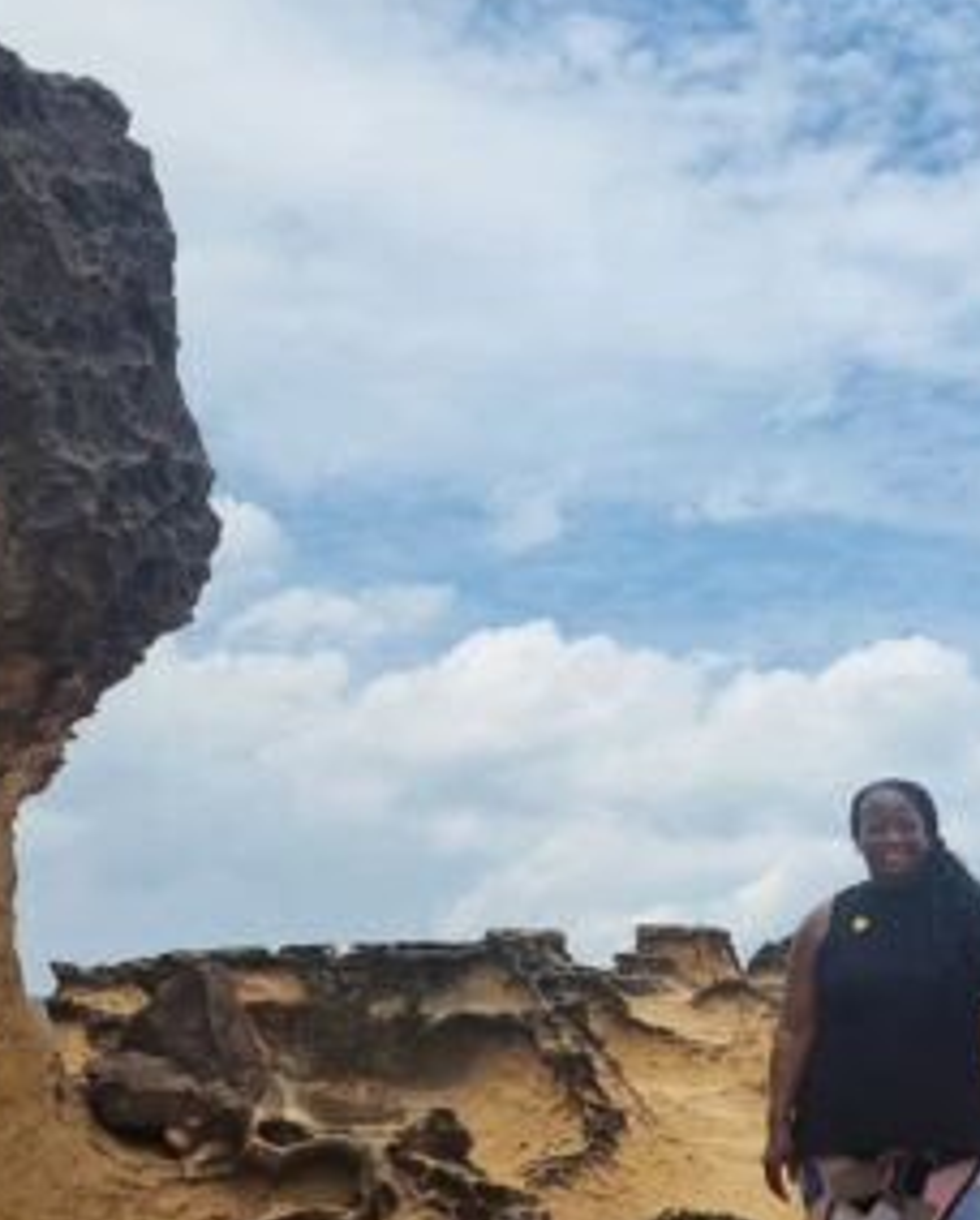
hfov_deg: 26.0
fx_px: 2062
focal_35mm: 57
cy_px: 752
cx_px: 845
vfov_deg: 32.8
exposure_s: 1/2000
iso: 50
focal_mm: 6.7
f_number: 1.8
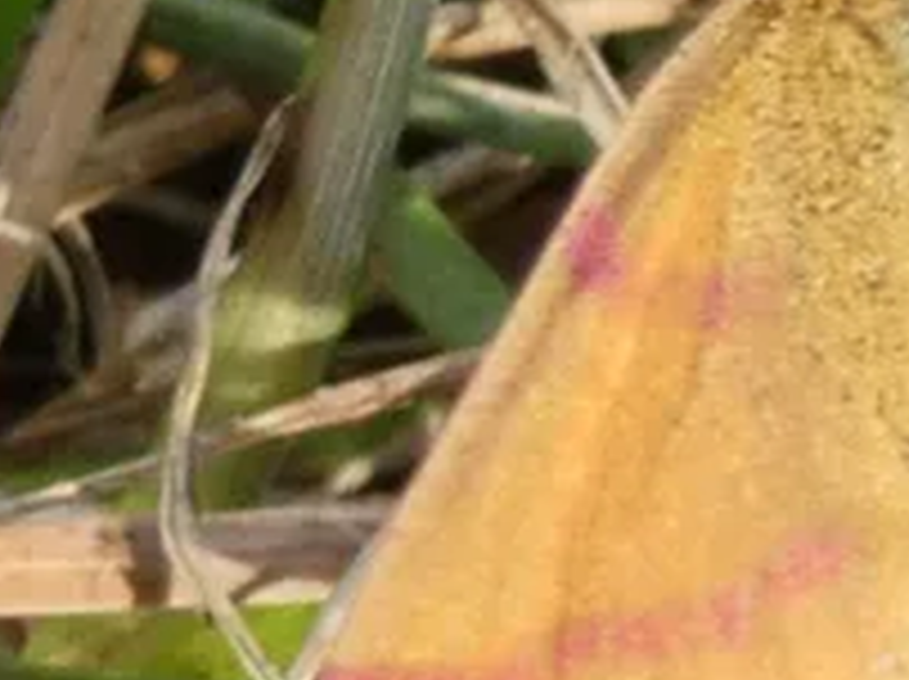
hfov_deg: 4.1
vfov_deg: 3.0
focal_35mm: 489
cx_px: 914
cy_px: 293
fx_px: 12826
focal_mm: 27.5
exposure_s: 1/80
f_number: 5.4
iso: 125
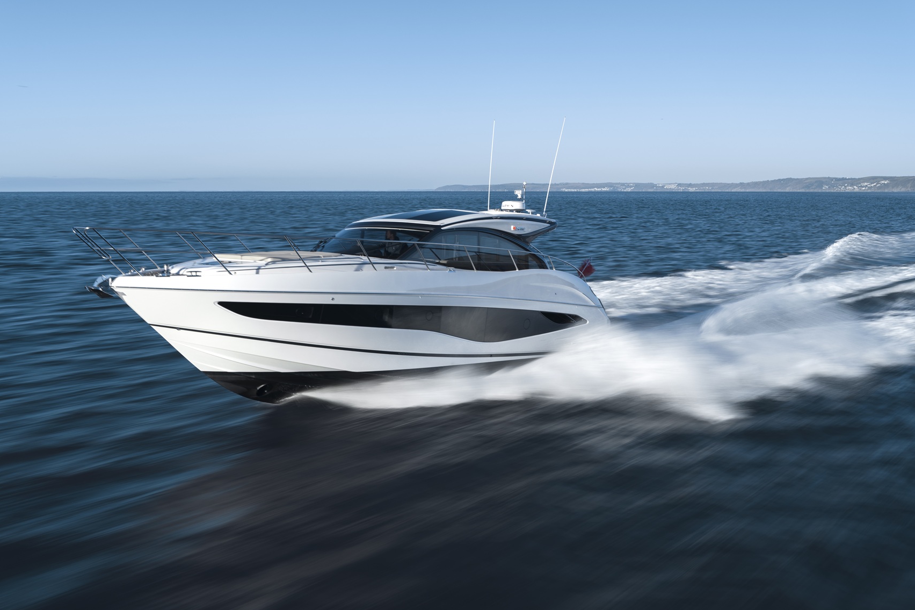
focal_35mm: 37
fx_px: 940
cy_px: 295
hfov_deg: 51.9
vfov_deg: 35.9
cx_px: 448
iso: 100
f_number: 5
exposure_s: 1/15
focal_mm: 35
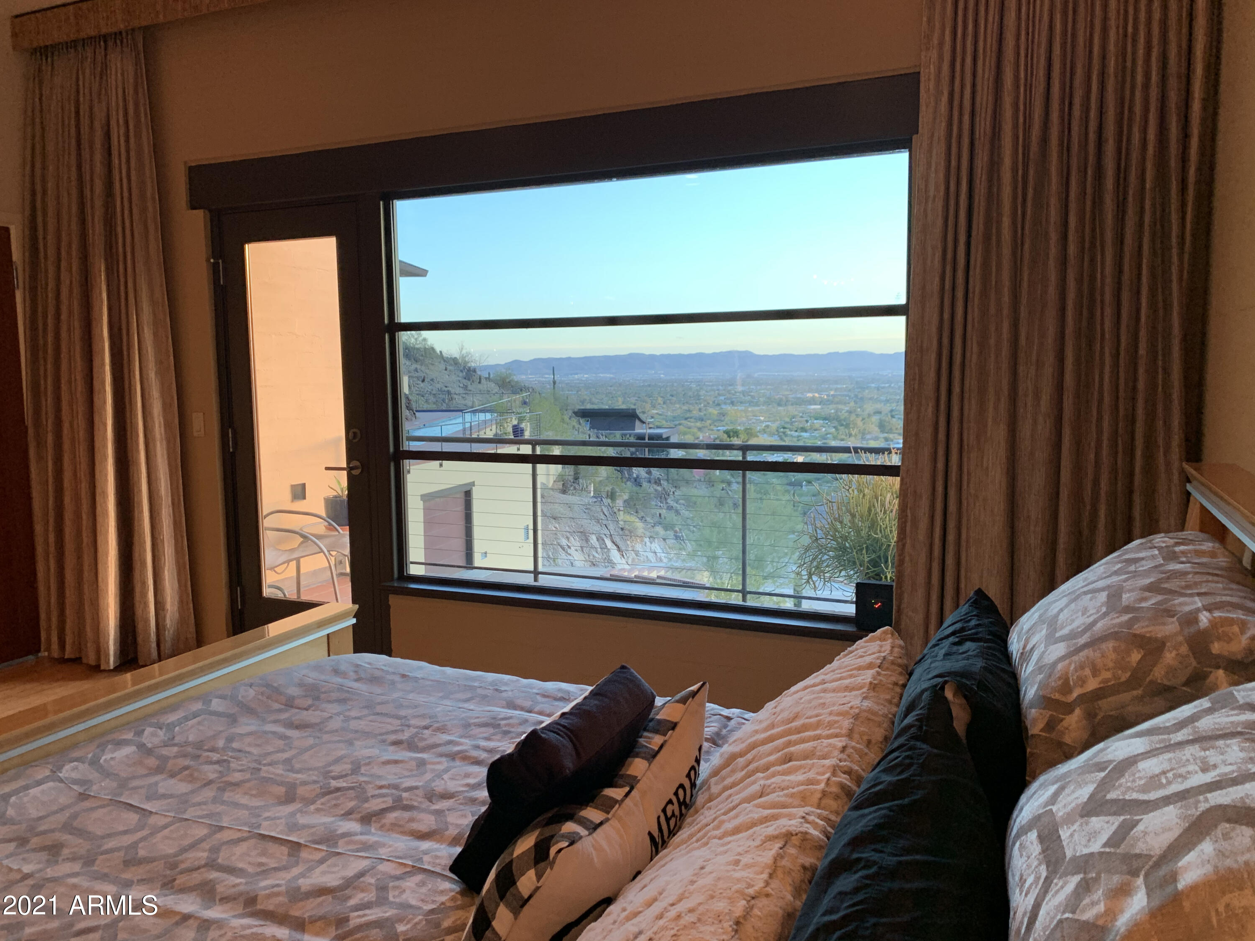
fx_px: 943
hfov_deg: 67.3
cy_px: 470
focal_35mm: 26
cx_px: 628
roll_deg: +0.6
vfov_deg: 53.1
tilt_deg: -5.8
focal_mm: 4.25
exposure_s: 1/60
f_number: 1.8
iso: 100
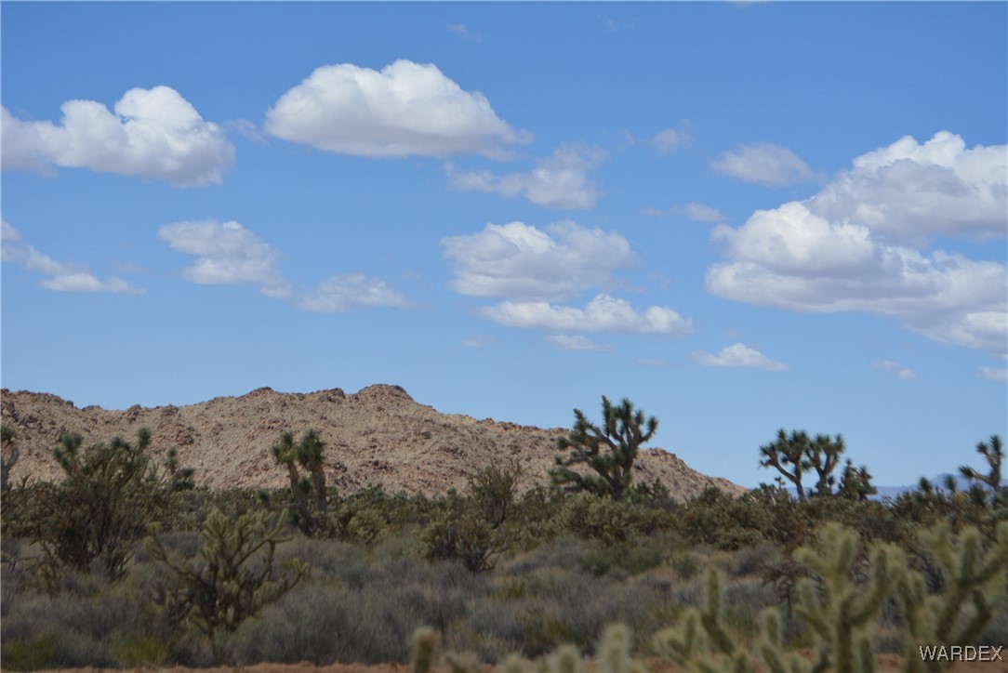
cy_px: 336
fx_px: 2311
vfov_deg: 16.6
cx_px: 504
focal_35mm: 82
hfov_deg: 24.6
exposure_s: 1/2000
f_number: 8
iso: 400
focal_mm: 55
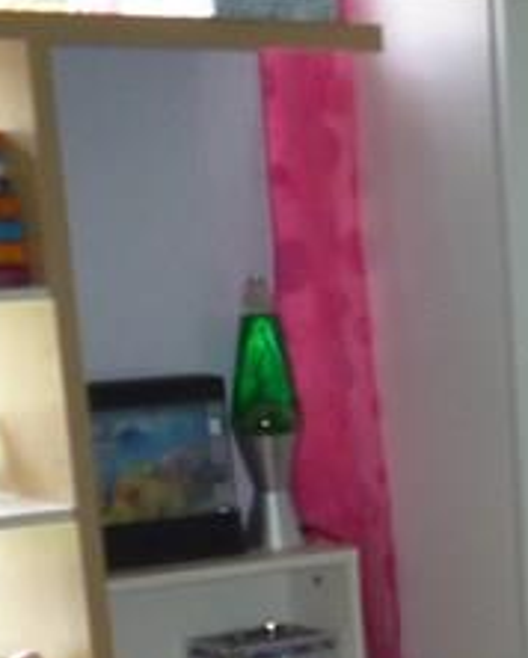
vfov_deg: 13.1
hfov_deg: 10.0
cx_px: 1255
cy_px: 1123
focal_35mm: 135
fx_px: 2633
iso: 160
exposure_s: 1/30
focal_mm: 5.2
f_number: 3.3
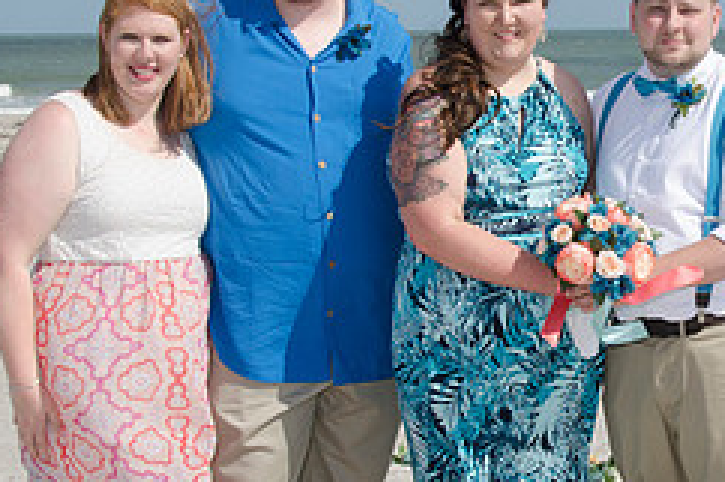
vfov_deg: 17.3
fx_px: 1590
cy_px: 254
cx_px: 614
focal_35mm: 79
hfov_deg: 25.1
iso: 100
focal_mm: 22
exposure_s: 1/250
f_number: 10
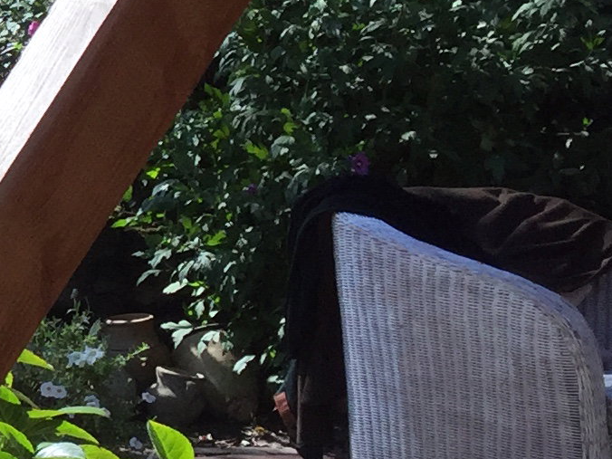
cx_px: -739
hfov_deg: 12.0
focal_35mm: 140
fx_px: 2475
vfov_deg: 10.6
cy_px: 197
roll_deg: -1.0
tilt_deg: -8.9
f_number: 2.2
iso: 32
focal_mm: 4.15
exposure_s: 1/807
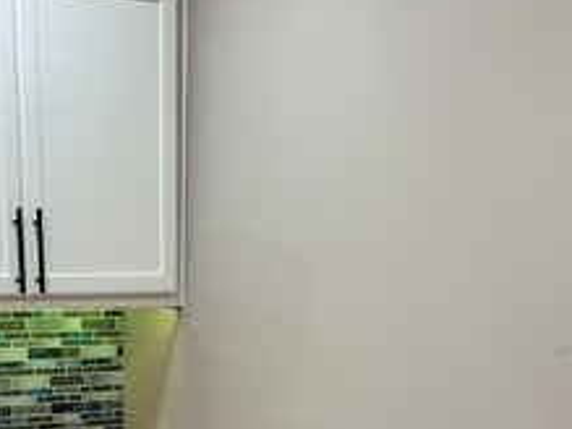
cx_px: 225
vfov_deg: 17.9
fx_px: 1206
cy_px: 653
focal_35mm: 73
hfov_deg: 26.6
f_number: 1.8
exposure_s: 1/120
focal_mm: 5
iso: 200
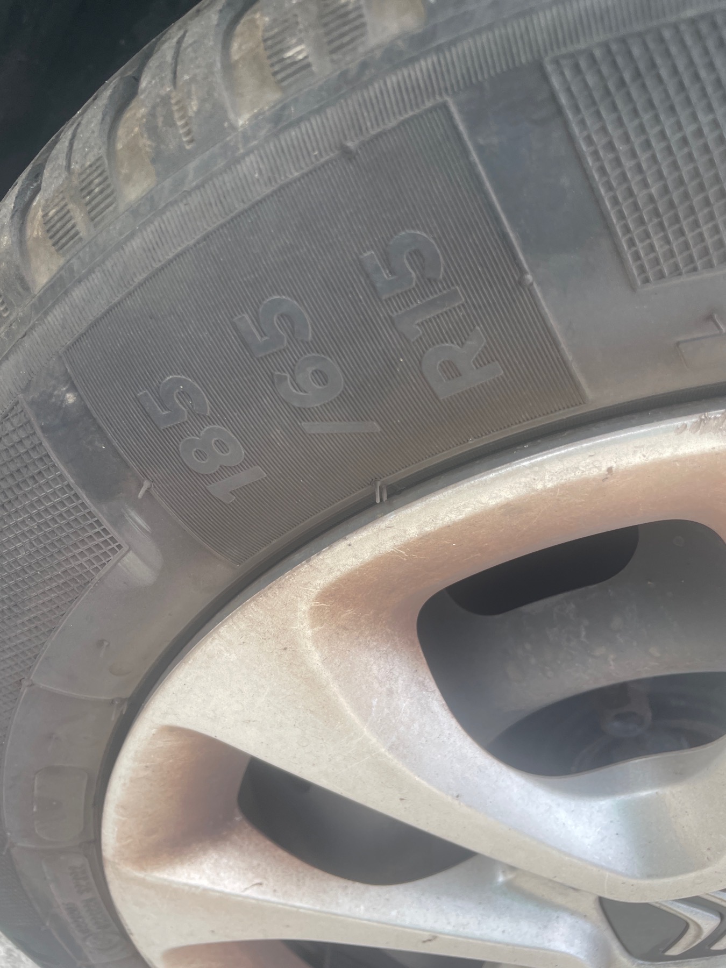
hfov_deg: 53.1
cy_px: 484
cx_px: 363
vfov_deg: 67.3
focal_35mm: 26
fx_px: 727
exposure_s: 1/237
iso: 32
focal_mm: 4.2
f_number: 1.6
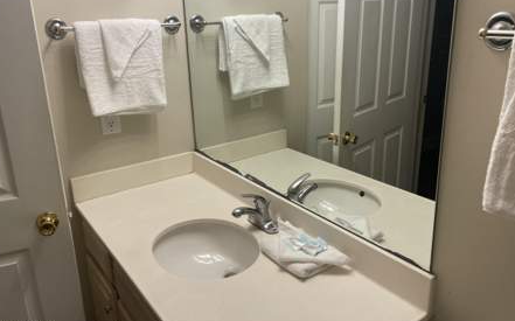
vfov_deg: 41.7
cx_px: 262
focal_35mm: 30
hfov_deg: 62.9
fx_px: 421
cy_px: 137
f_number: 1.6
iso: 50
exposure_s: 1/120
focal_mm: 4.2
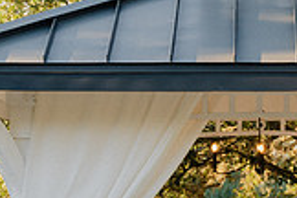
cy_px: 217
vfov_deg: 6.6
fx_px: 1708
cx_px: 277
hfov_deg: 9.9
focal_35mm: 207
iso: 400
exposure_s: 1/500
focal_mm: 55
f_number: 4
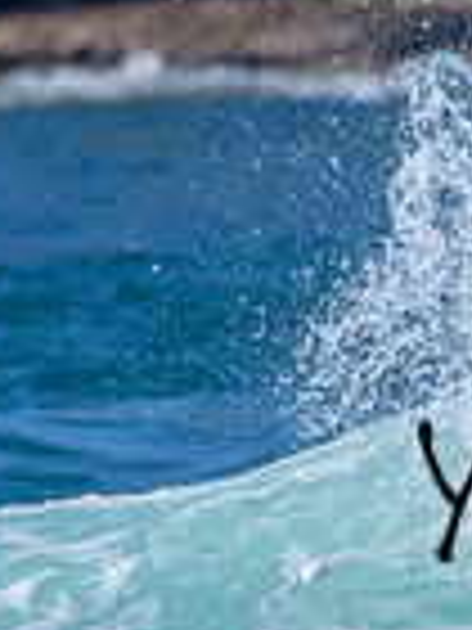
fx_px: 72431
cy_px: 452
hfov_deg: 0.4
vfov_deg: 0.5
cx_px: 881
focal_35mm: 3984
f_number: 11
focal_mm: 1000
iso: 800
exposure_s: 1/2000
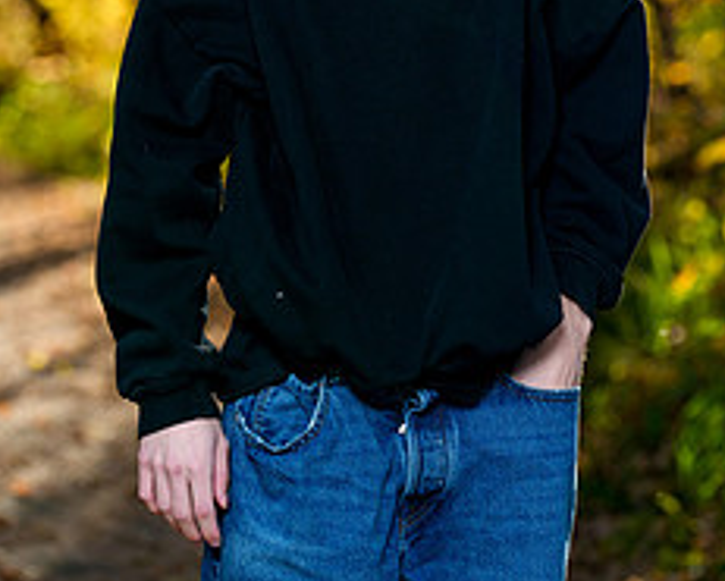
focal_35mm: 183
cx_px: 414
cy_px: -60
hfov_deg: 10.5
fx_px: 3928
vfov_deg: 8.4
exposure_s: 1/160
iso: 400
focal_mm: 100
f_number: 3.2
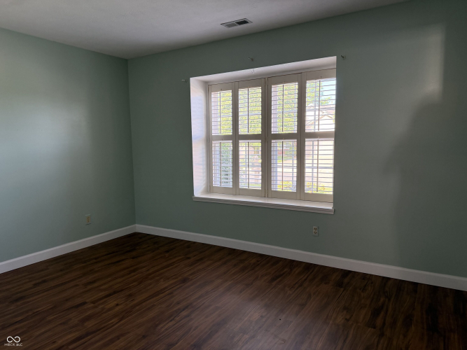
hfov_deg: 71.6
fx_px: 324
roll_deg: +0.7
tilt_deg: -6.1
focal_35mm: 24
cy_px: 175
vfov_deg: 56.8
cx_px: 234
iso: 200
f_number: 1.78
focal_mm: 6.76
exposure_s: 1/138
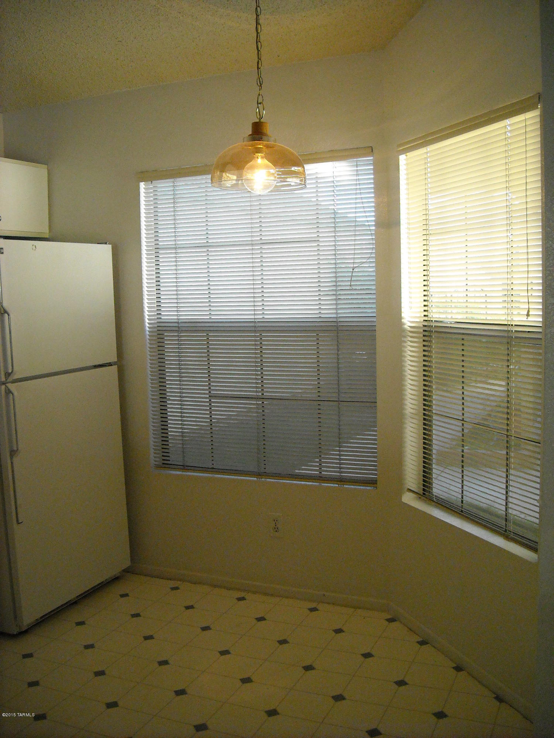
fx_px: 747
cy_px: 369
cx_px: 277
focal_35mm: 35
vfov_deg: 52.6
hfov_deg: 40.7
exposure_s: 1/250
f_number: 2.8
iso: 496
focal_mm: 5.7
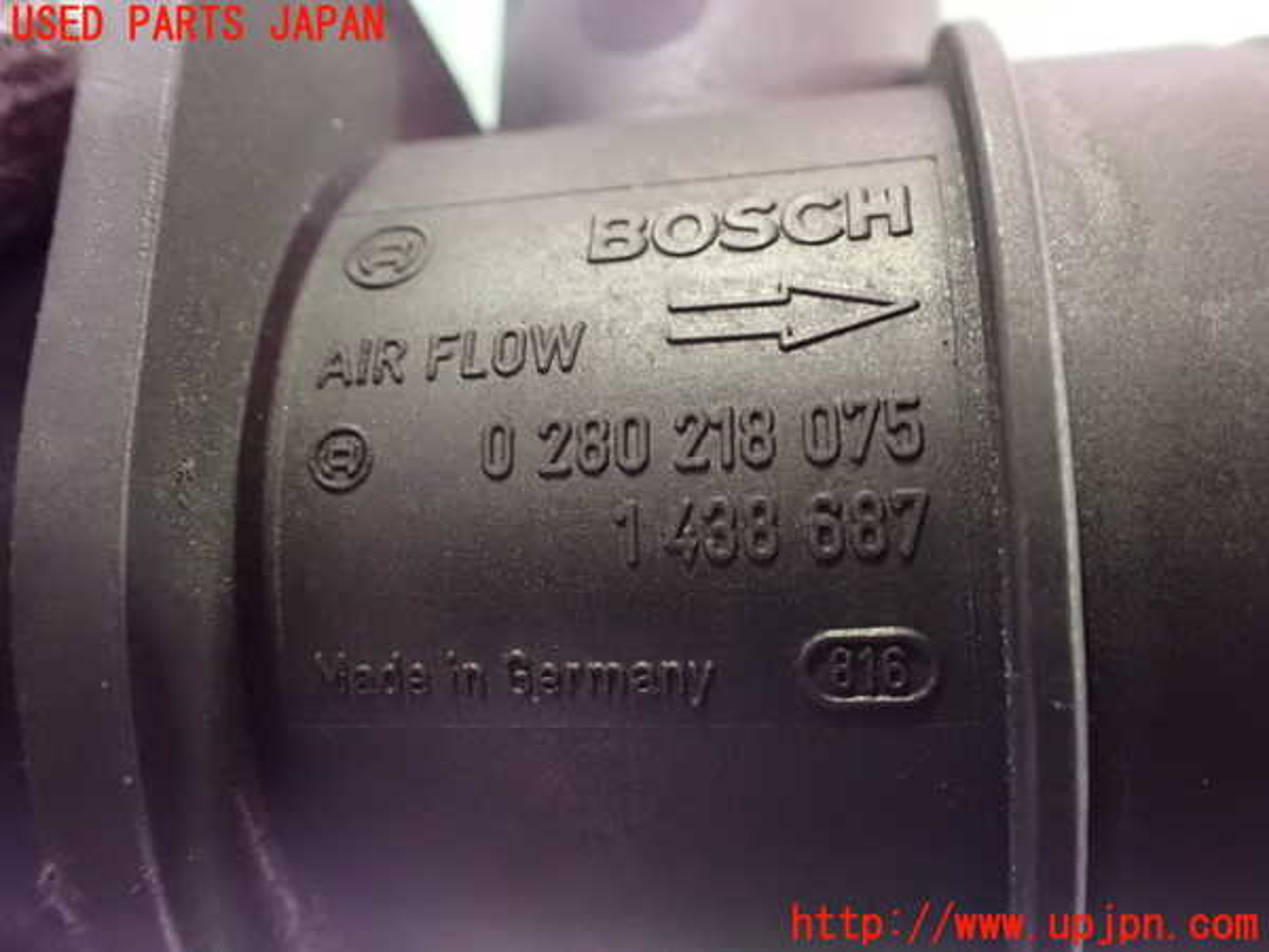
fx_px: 1100
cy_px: 476
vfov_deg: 46.8
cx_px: 634
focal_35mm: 30
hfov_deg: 60.0
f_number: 2.3
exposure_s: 1/25
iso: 1600
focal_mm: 5.4
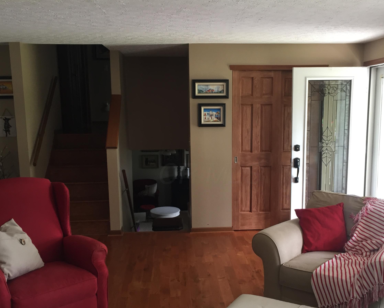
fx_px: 432
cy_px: 174
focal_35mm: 38
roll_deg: -0.6
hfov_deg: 47.9
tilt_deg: -8.3
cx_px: 211
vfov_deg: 39.1
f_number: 2.2
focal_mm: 4.15
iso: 64
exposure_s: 1/30
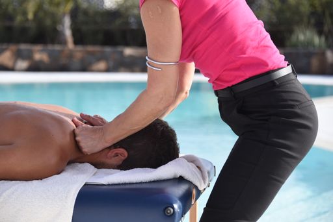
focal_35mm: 105
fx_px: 972
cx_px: 166
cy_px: 111
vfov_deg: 13.1
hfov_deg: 19.4
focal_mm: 105
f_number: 5.3
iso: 200
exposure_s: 1/500
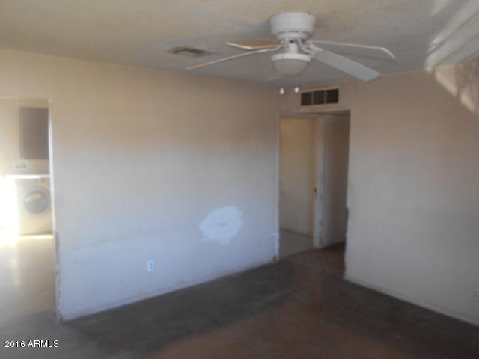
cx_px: 240
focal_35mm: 26
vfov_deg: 53.1
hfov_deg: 67.3
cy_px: 180
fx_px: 360
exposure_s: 1/30
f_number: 3.2
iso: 200
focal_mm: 4.6
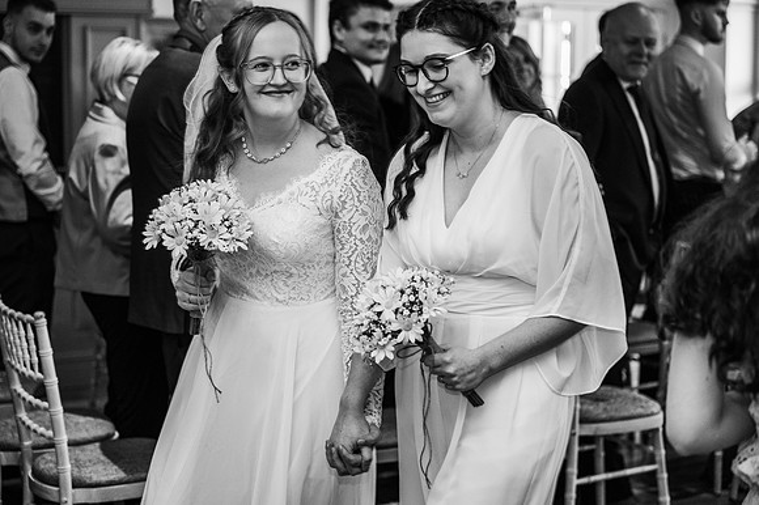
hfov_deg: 28.9
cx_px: 380
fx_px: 1475
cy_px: 252
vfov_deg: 19.4
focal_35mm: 70
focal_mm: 70
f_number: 2.8
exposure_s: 1/200
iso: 1100
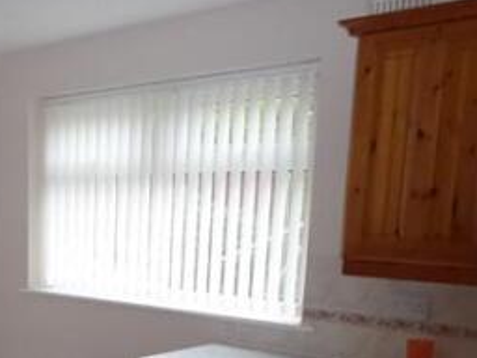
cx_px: 10
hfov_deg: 31.5
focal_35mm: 57
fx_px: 785
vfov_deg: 24.1
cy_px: 387
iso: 800
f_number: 3.3
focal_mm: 4.3
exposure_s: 1/125
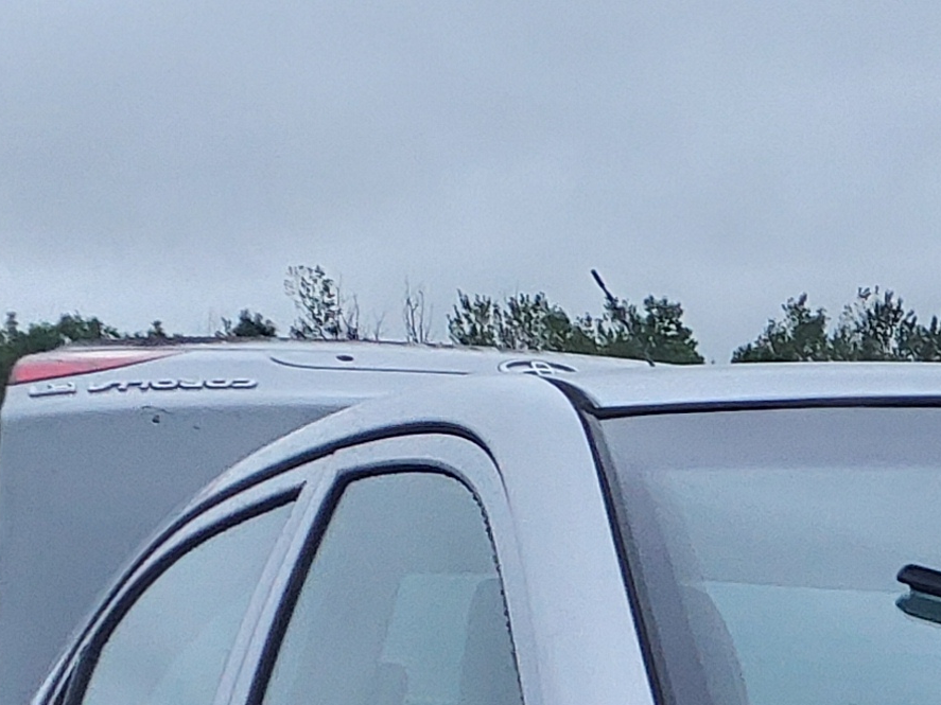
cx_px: 1819
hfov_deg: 14.0
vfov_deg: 10.7
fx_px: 3289
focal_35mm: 121
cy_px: 1624
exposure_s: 1/270
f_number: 1.9
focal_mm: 3.58
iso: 40
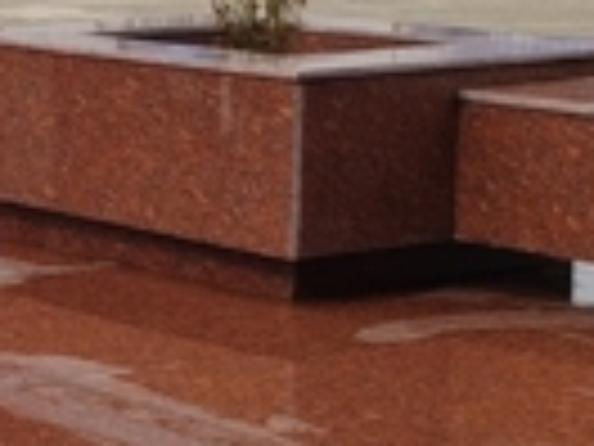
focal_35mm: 141
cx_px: -691
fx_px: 2420
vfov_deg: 10.5
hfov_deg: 12.0
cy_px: 59
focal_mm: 6.12
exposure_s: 1/450
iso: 50
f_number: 1.9
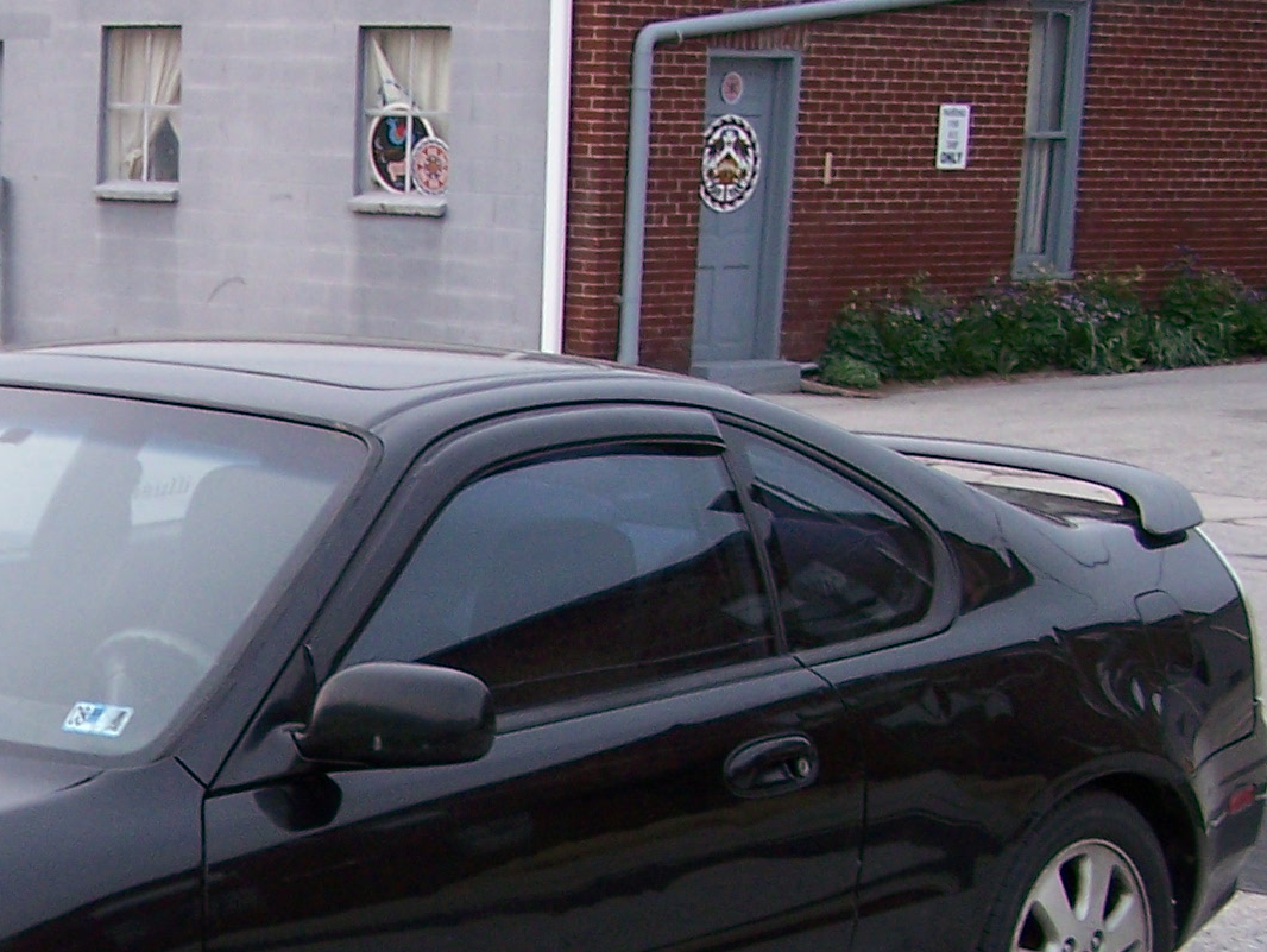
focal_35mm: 101
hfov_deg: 18.9
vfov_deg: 14.5
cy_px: 846
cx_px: -27
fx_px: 3699
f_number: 2.8
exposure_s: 1/60
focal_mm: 6.3
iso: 80
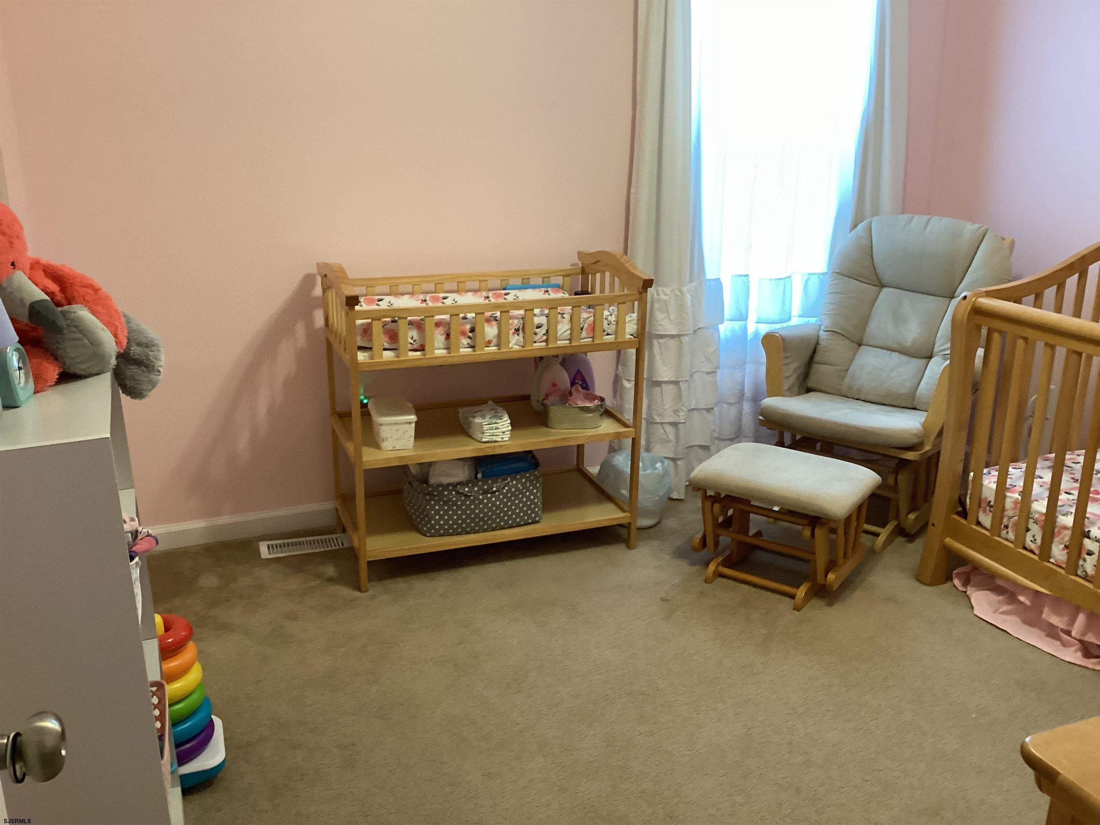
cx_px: 550
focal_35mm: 31
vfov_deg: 45.4
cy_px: 412
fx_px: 985
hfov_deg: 58.4
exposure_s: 1/60
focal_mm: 3.3
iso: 250
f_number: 2.4
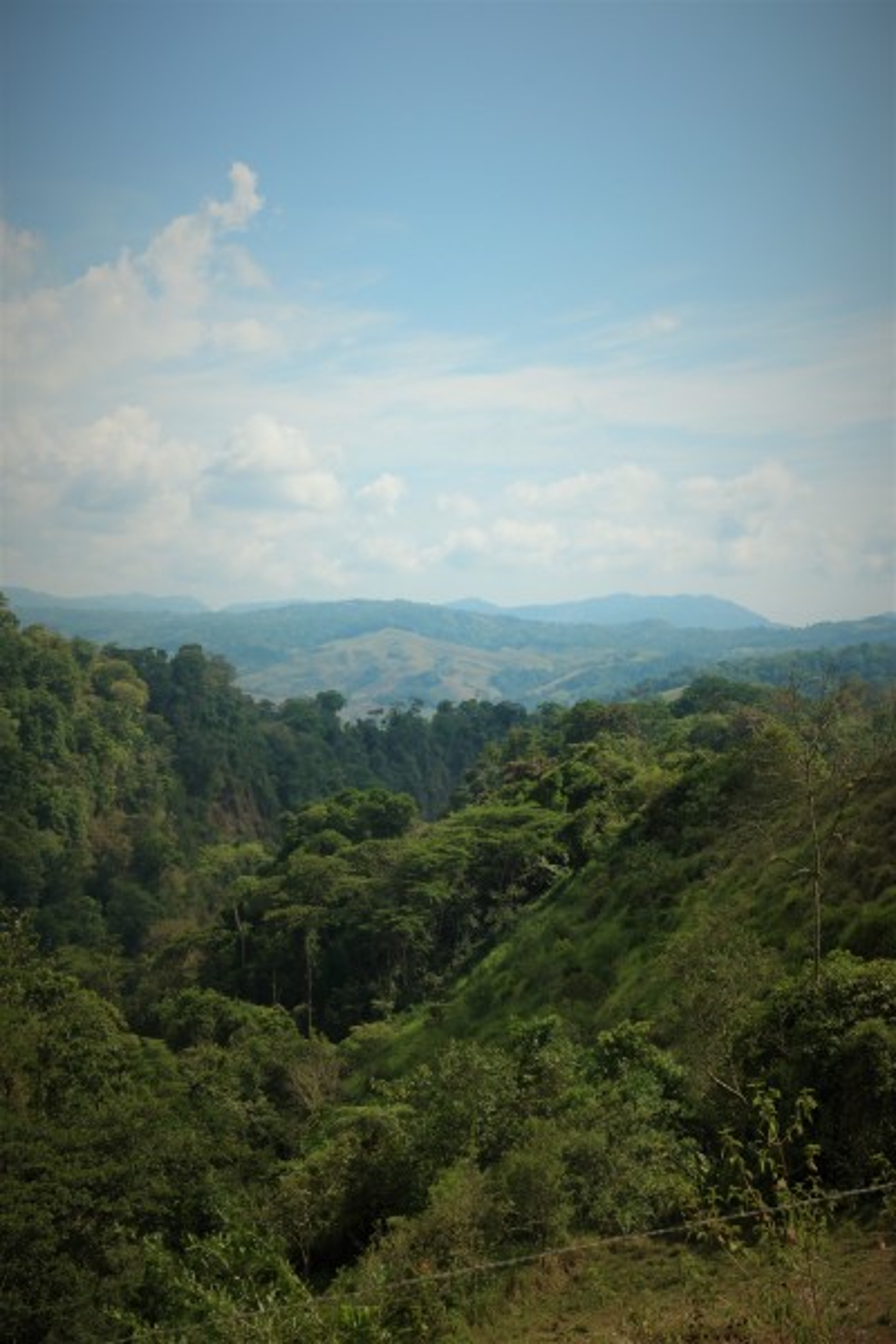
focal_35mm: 56
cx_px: 448
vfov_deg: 35.6
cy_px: 672
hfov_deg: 24.2
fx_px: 2091
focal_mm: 20.4
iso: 200
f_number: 6.3
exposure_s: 1/800
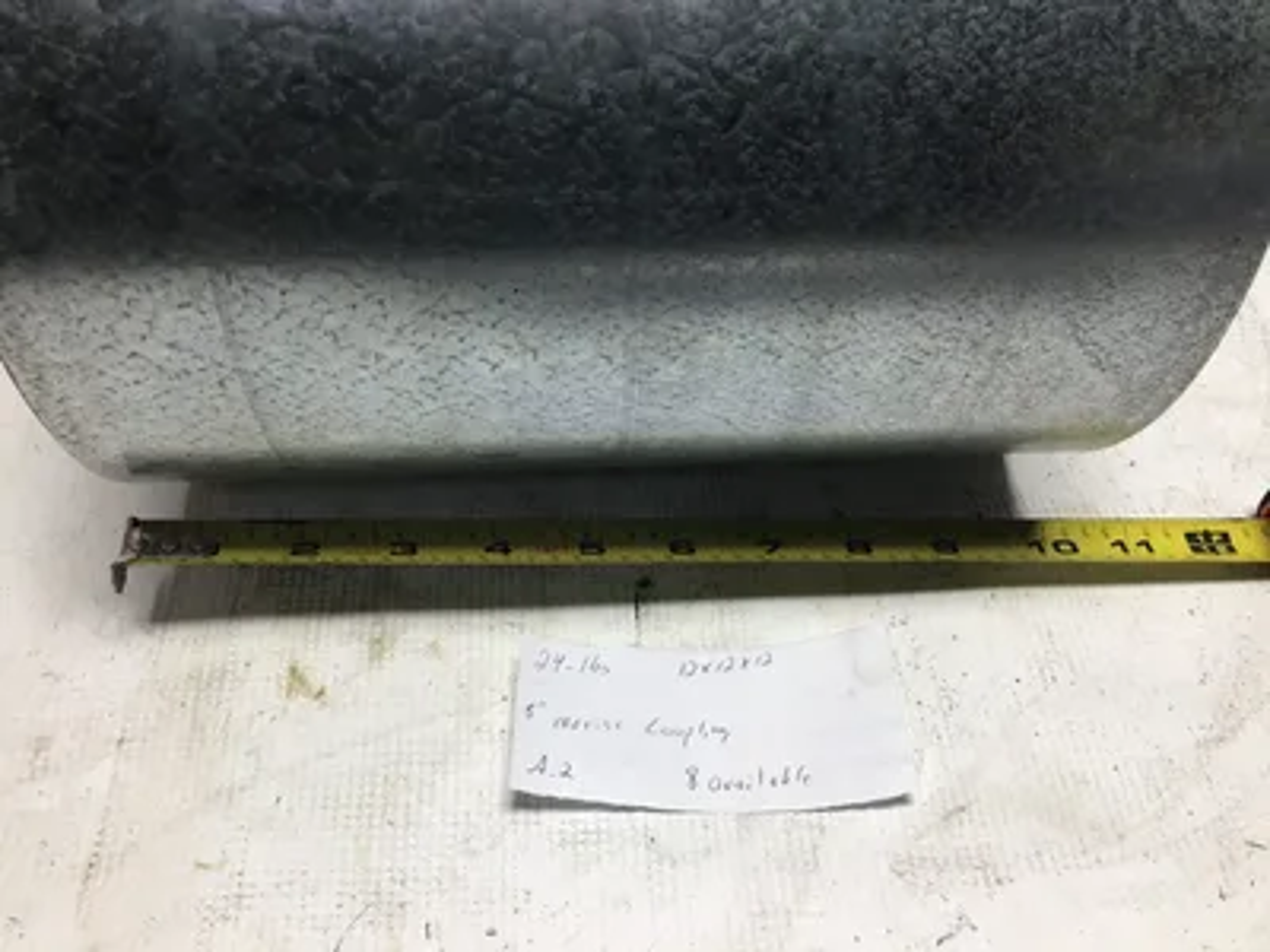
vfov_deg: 45.4
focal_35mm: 31
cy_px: 476
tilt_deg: -52.8
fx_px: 1137
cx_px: 635
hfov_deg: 58.4
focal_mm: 3.3
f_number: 2.4
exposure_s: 1/120
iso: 32
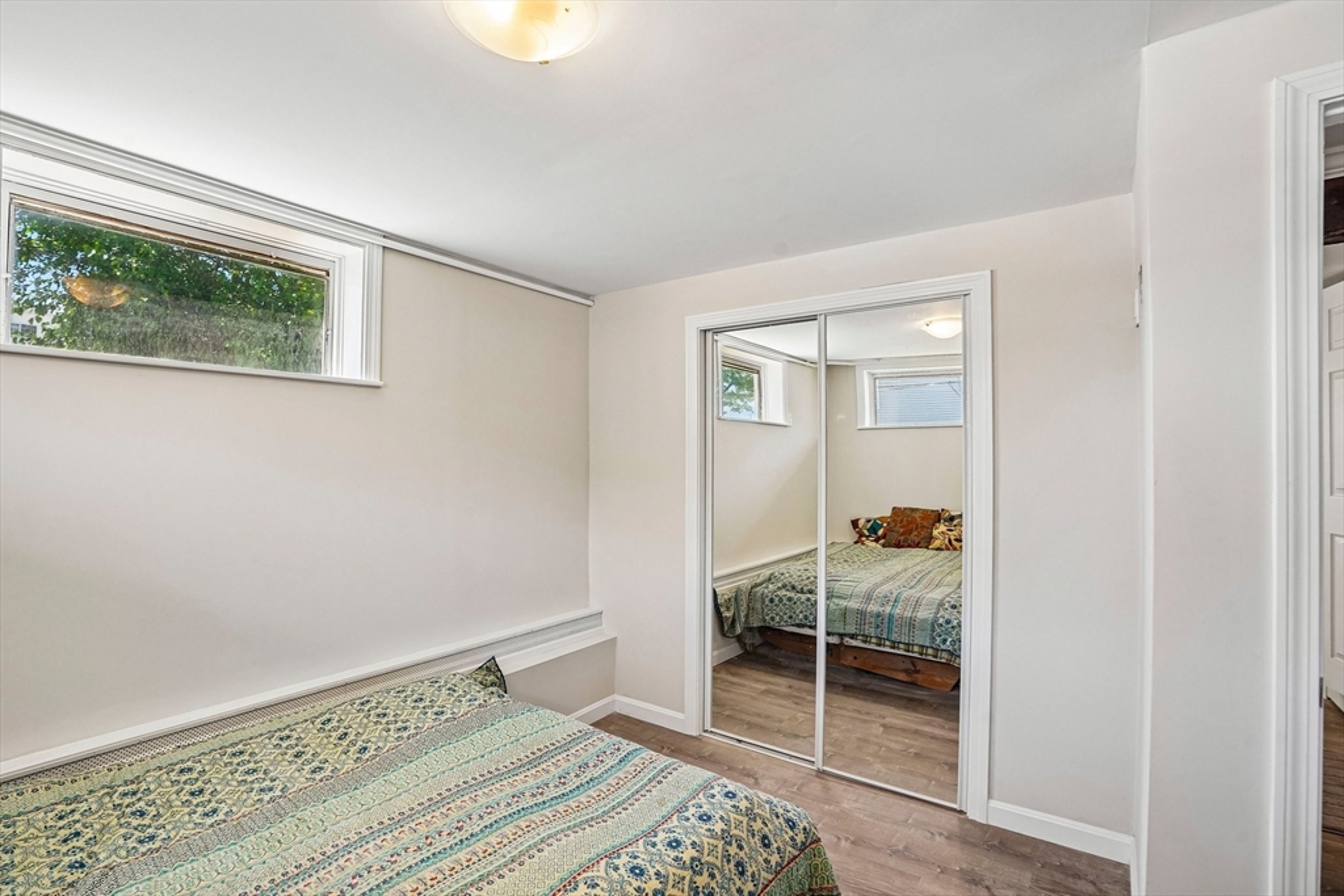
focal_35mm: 16
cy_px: 448
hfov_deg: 96.7
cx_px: 672
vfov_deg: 73.8
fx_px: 597
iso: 320
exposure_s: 1/30
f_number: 8
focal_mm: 16
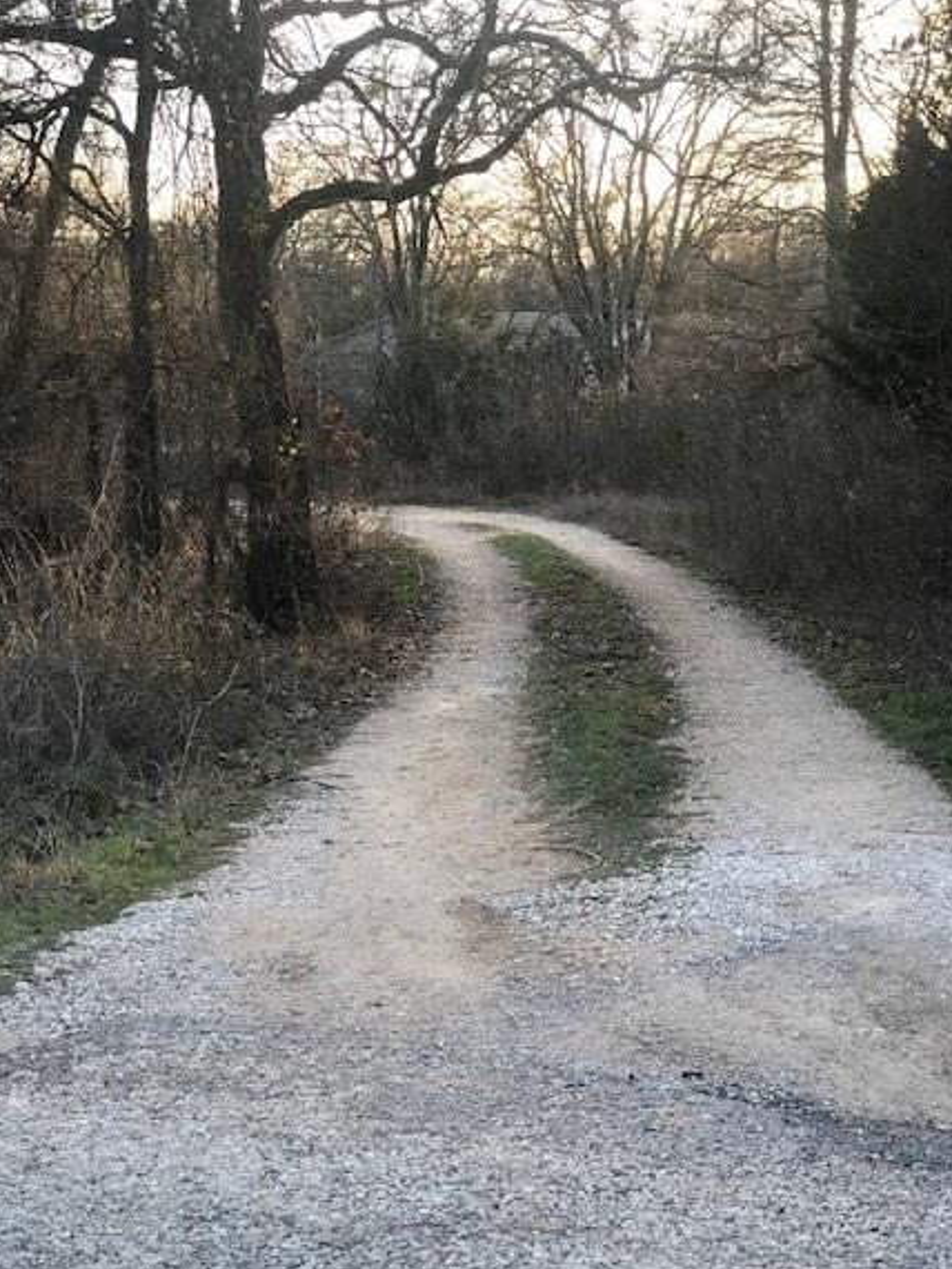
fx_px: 2345
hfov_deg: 22.9
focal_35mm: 64
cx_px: 425
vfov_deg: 30.2
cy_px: 603
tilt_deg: -6.0
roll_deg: +2.3
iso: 25
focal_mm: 6.6
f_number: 2.8
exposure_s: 1/120
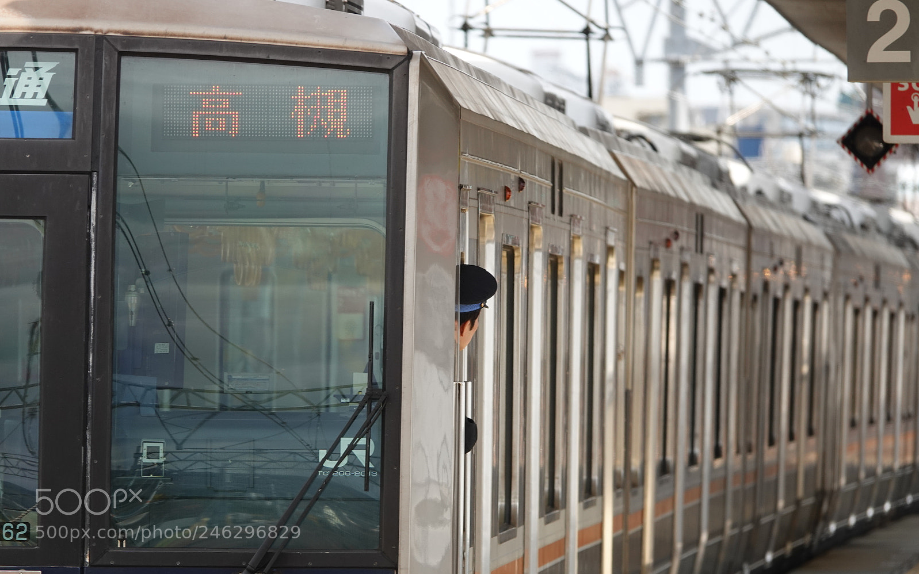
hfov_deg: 3.9
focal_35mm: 545
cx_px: 460
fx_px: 13649
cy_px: 271
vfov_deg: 2.4
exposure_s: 1/250
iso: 100
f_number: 4
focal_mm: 195.64
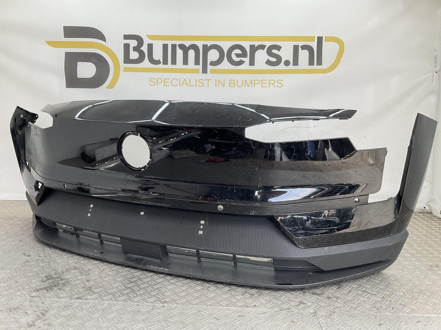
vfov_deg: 48.2
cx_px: 220
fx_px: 369
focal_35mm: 29
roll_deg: -2.4
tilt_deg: -8.3
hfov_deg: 61.7
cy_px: 165
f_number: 1.8
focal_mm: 3
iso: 16
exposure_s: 1/120
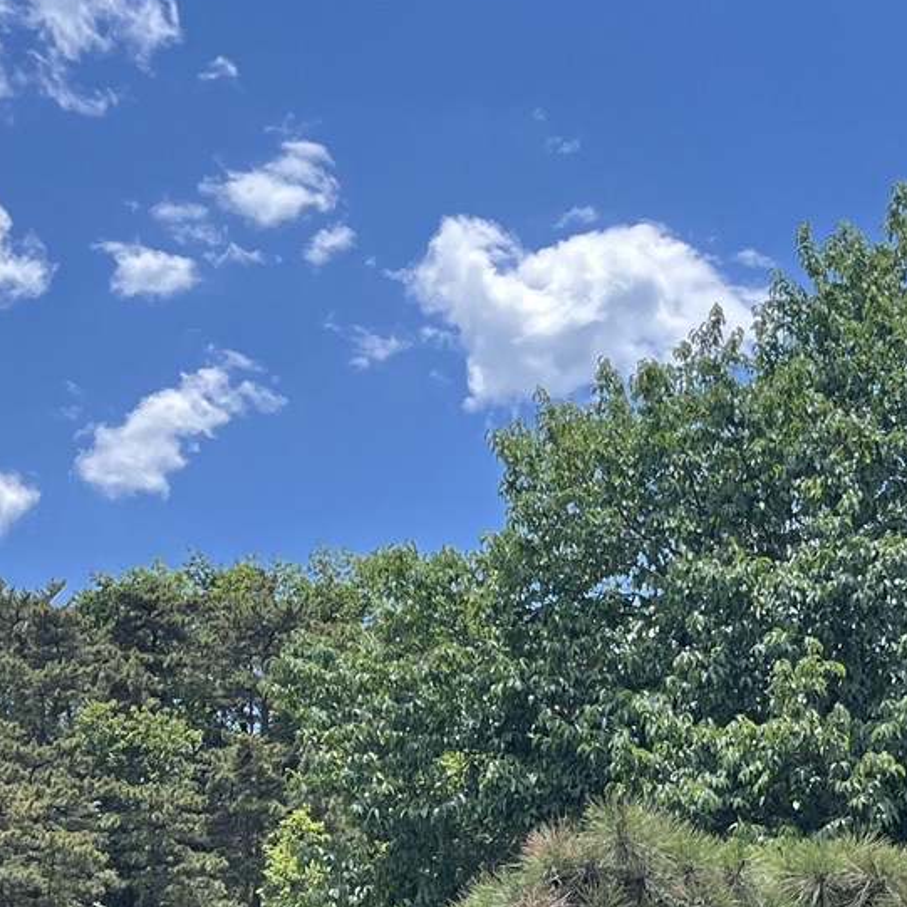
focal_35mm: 85
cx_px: 563
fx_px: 2520
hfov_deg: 20.4
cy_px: 1204
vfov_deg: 18.8
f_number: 1.6
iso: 50
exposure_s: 1/1372
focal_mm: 5.1
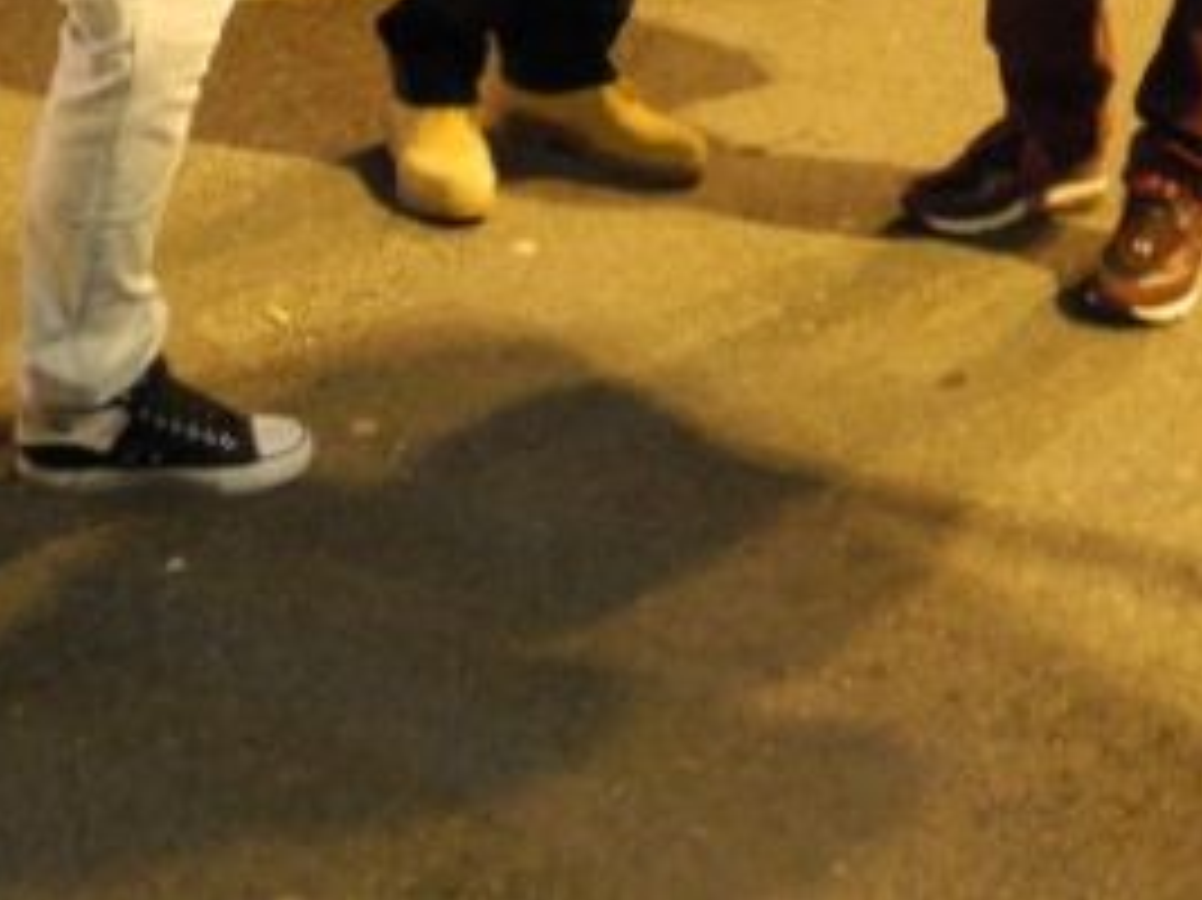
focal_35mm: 89
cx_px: 459
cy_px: -529
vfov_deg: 15.1
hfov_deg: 22.0
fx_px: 3089
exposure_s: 1/3.5
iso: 400
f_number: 2.8
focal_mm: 6
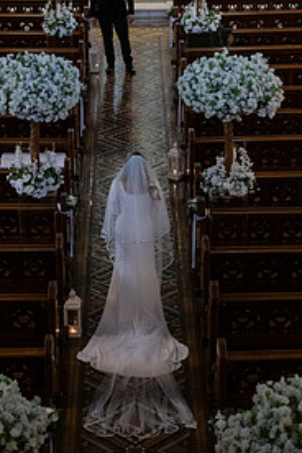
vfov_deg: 17.8
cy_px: 97
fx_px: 1434
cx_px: 136
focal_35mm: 114
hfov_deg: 12.0
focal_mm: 70
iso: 1600
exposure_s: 1/160
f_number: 3.5
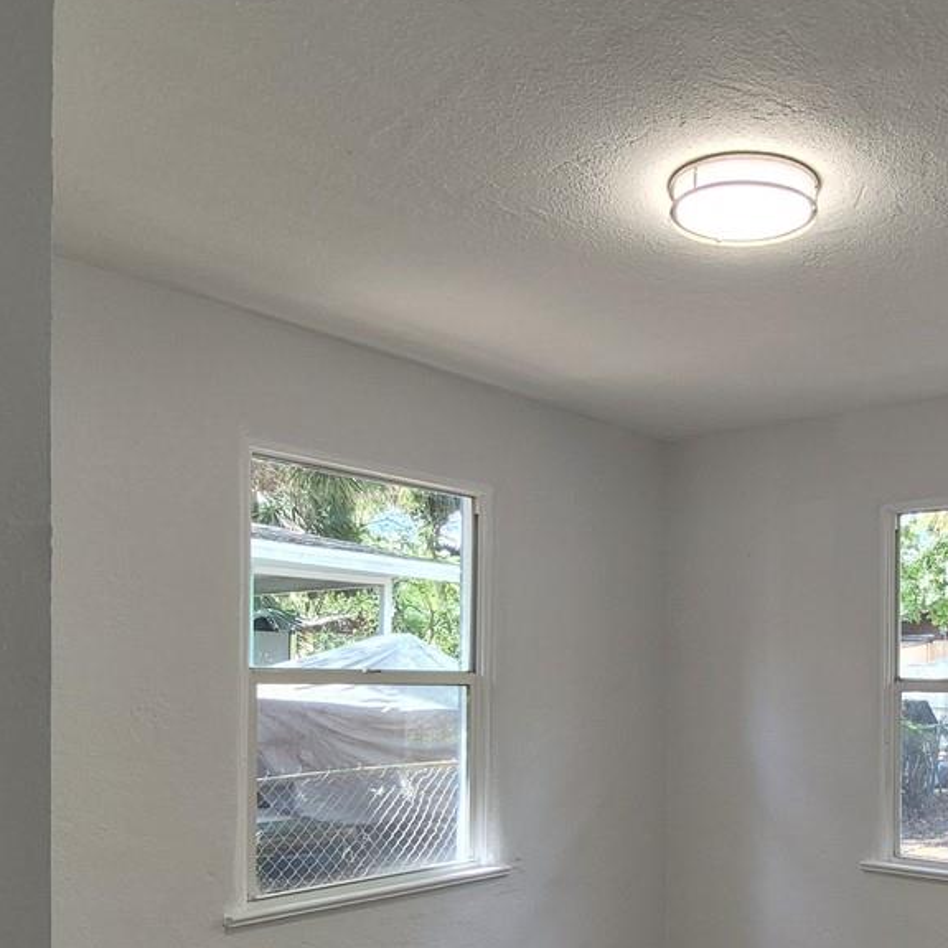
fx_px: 991
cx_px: 697
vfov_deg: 50.0
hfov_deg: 49.3
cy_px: 650
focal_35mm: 32
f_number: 2.2
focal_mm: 1.74
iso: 50
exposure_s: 1/60
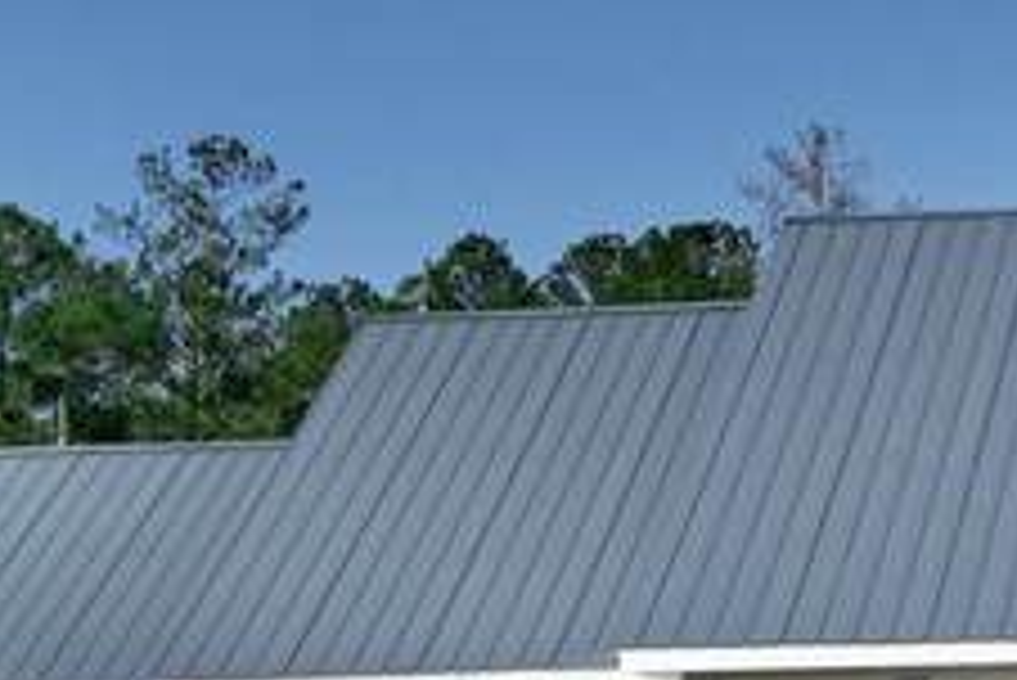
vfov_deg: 9.0
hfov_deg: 13.1
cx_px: 1138
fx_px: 4325
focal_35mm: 153
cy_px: 538
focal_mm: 18
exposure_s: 1/4000
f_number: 3.5
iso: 180
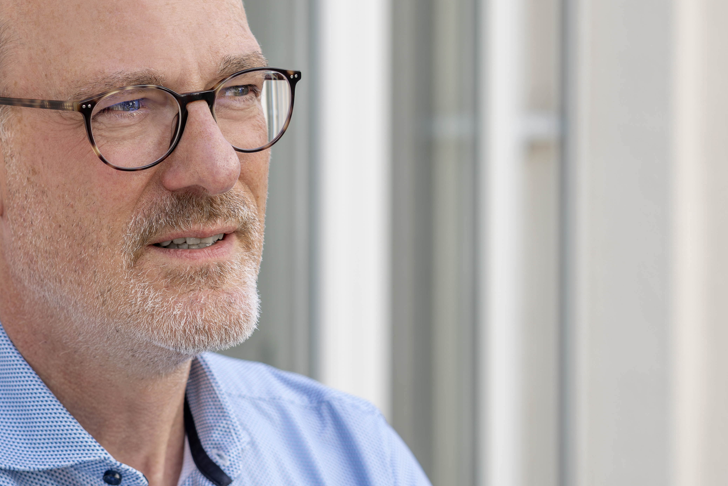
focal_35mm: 169
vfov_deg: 8.1
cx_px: 297
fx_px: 3417
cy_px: 294
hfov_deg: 12.2
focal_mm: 85
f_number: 3.5
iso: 50
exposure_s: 1/100
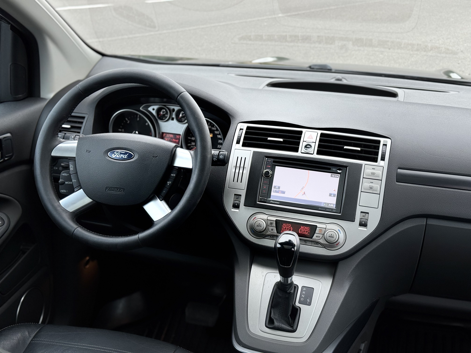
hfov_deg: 39.7
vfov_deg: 30.3
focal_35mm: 48
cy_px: 176
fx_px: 653
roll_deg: -1.2
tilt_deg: -19.0
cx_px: 236
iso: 64
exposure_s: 1/260
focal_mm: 6.76
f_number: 1.78
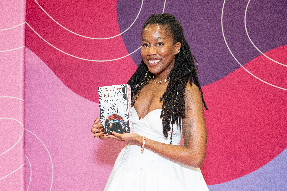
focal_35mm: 41
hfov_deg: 47.4
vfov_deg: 32.6
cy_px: 96
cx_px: 144
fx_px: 327
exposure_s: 1/160
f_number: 5.6
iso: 5000
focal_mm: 41
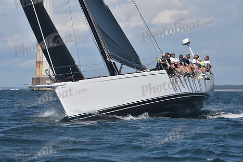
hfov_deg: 13.8
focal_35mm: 149
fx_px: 1006
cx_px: 114
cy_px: 63
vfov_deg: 9.2
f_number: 6.3
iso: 250
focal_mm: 120
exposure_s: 1/1250
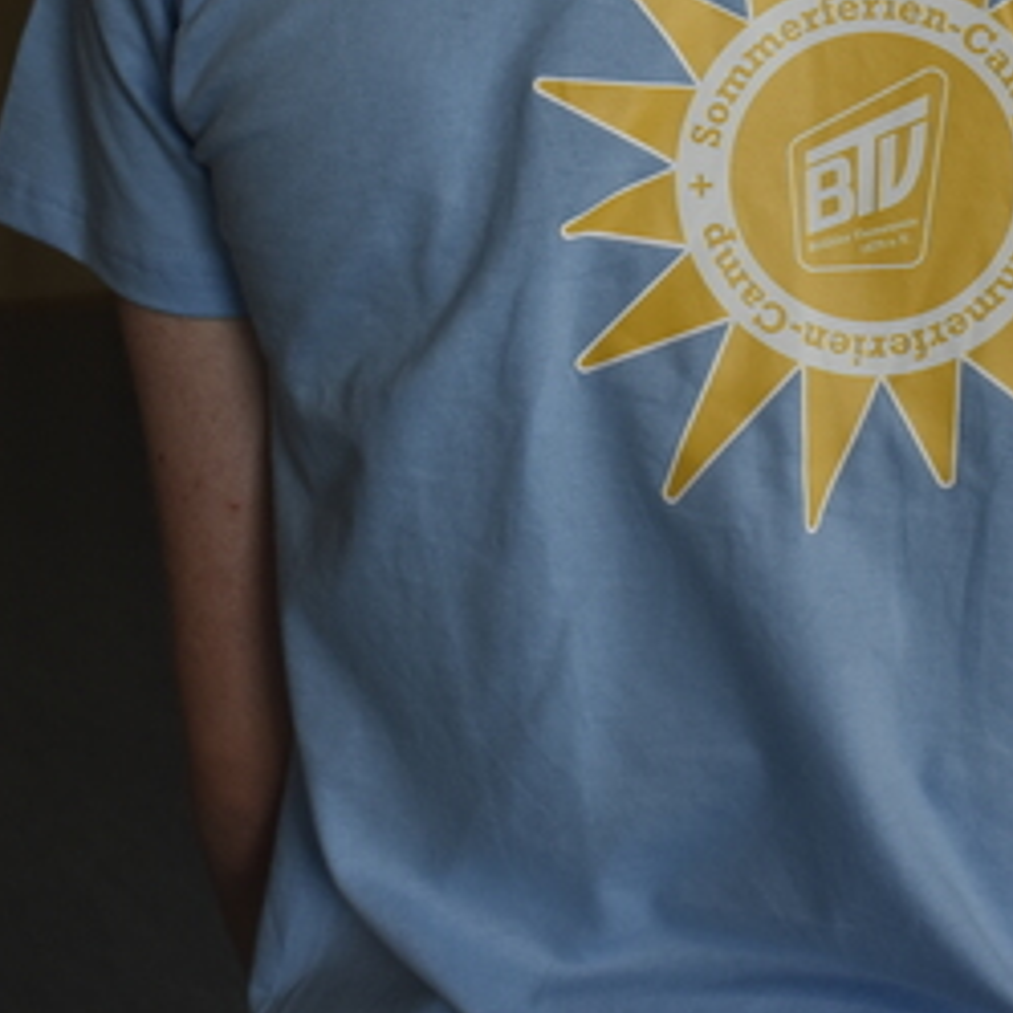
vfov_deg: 18.6
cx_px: 812
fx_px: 3013
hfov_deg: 18.9
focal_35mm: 91
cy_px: 33
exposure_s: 1/200
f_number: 5
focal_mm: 24
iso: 400
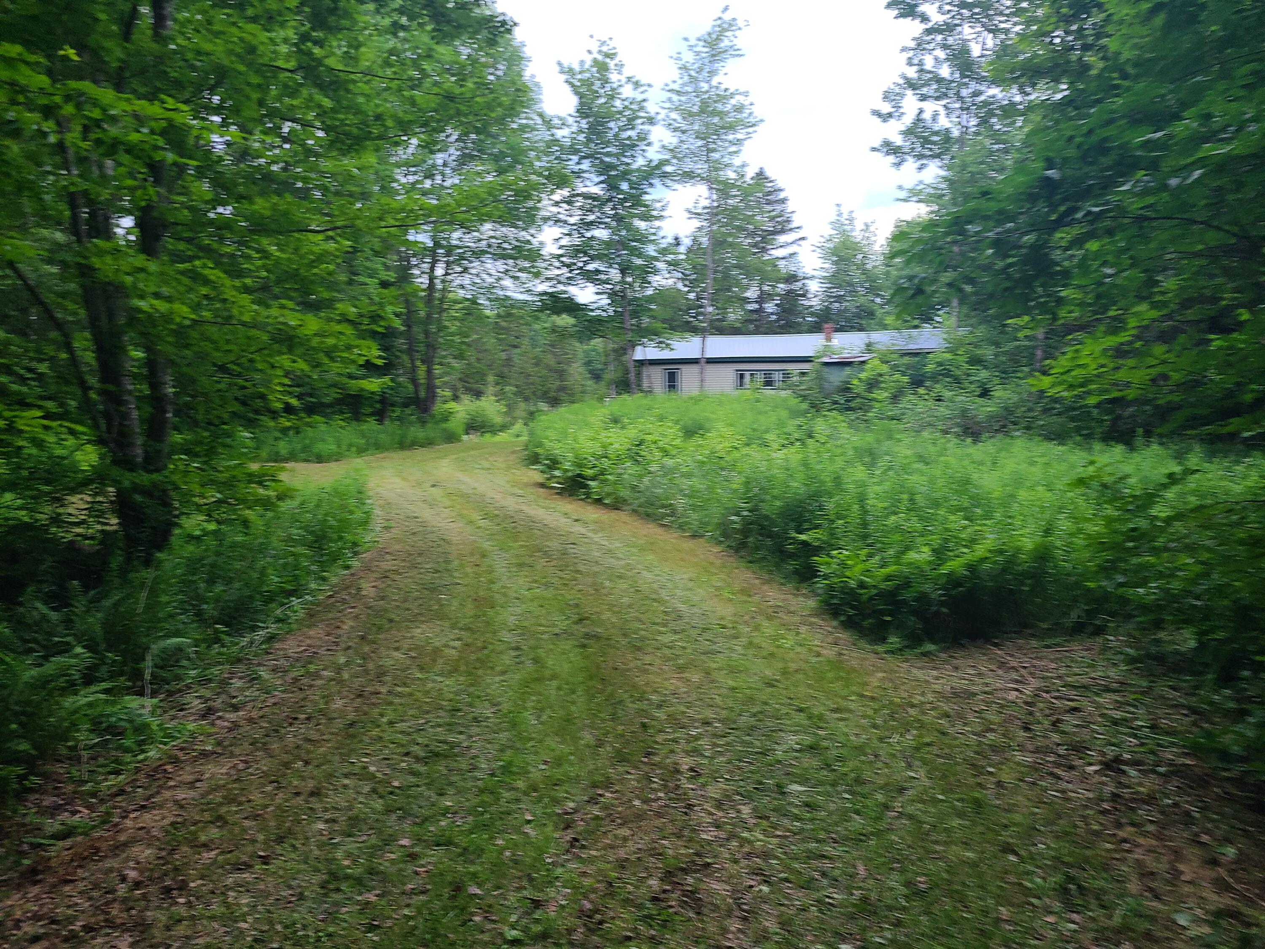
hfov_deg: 67.3
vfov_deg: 53.1
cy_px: 474
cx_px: 632
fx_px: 950
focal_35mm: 26
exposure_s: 1/60
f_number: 1.8
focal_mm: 5.4
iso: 50
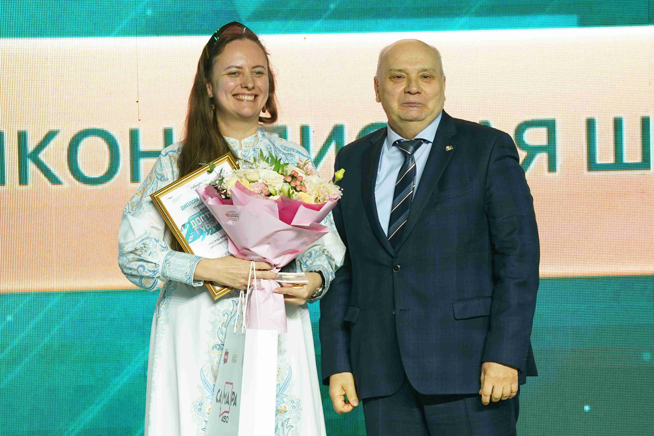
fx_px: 4796
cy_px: 218
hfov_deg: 7.8
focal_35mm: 264
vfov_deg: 5.2
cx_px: 327
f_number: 3.5
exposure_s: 1/250
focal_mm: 176
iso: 1000
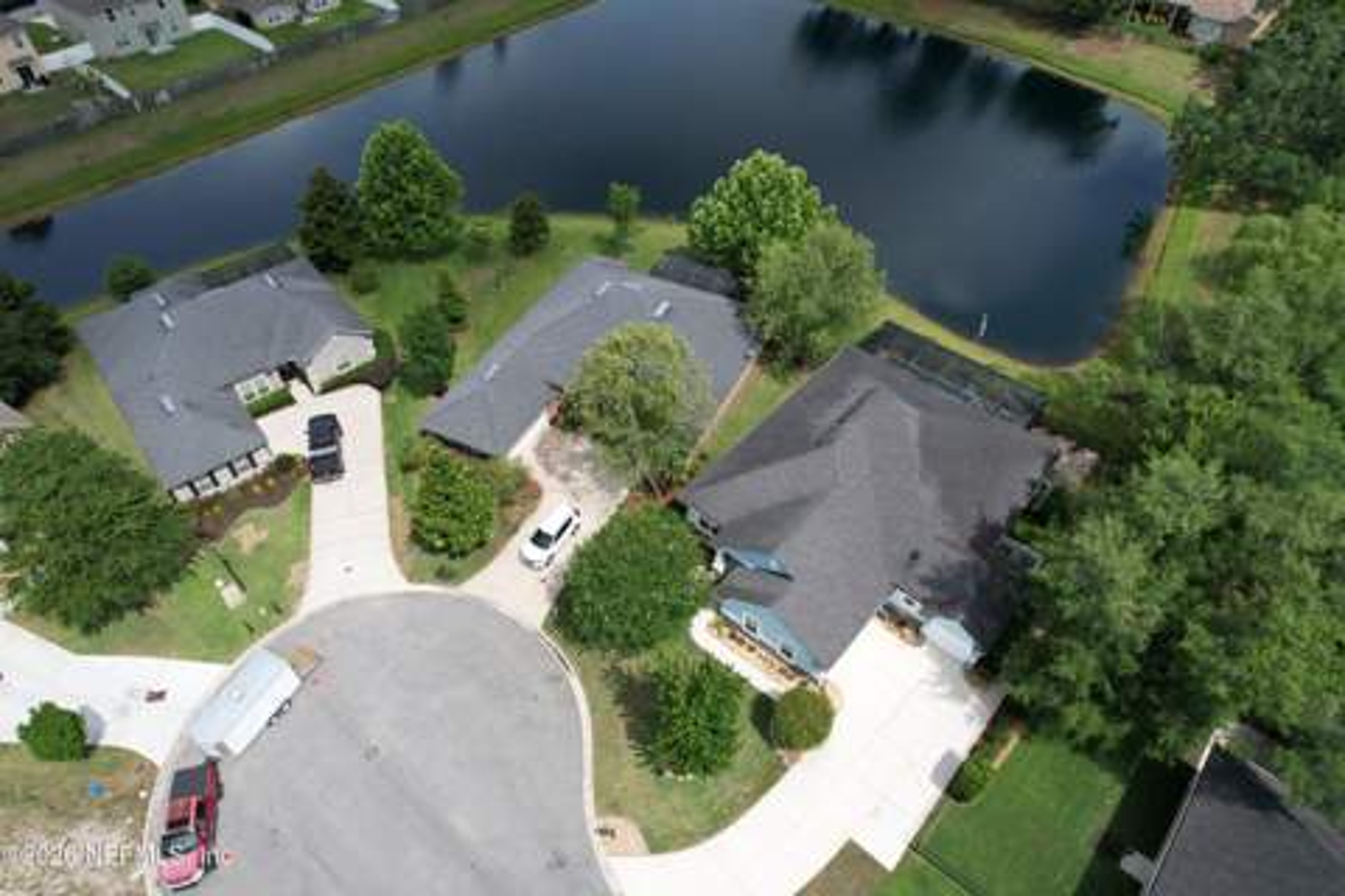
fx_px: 822
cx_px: 672
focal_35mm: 22
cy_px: 448
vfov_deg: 57.2
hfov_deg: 78.6
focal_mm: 8.38
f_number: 2.8
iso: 130
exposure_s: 1/2000
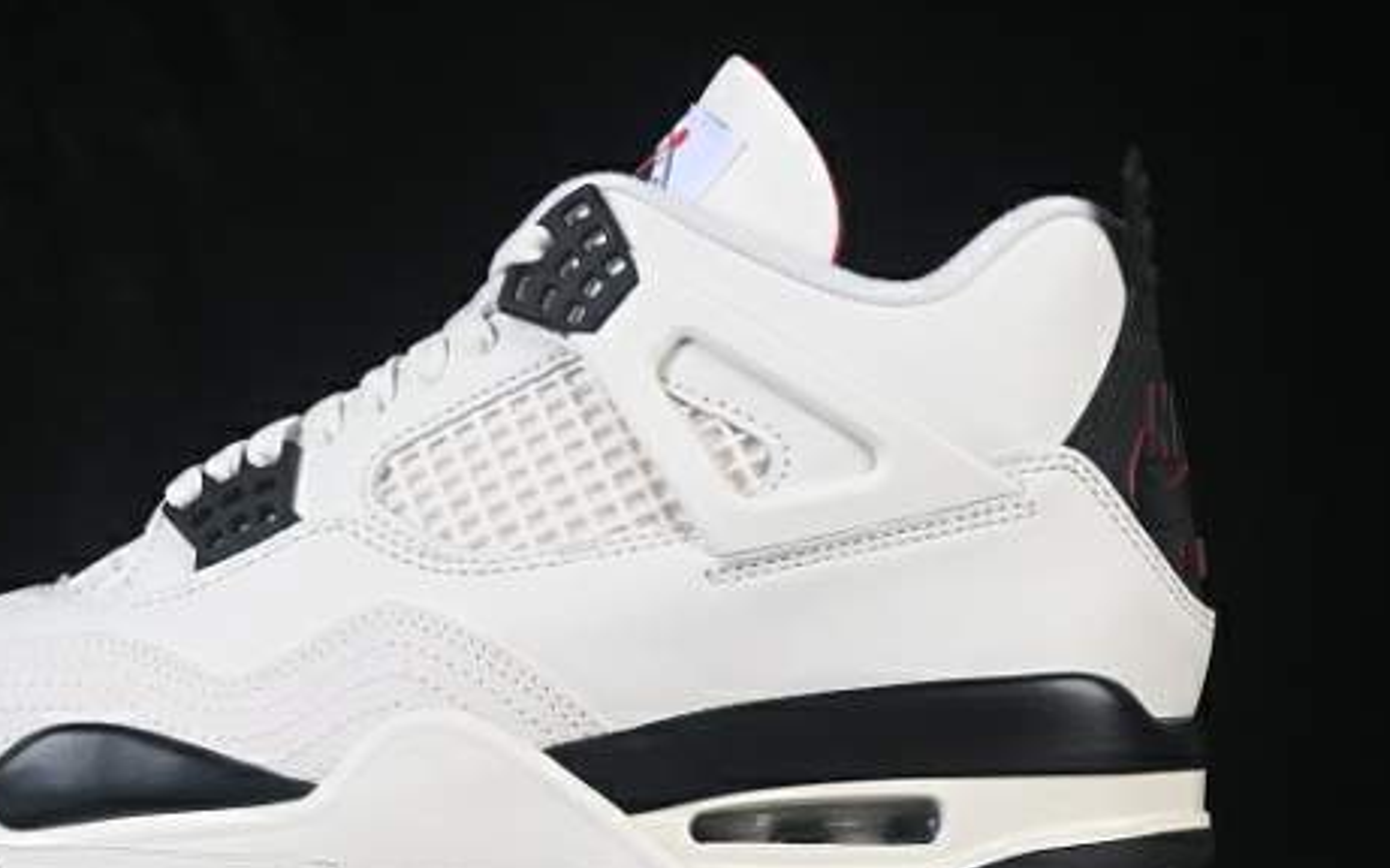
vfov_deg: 10.8
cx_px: 482
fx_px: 4583
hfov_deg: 17.2
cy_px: 455
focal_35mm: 121
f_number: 8
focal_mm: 50
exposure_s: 1/80
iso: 160
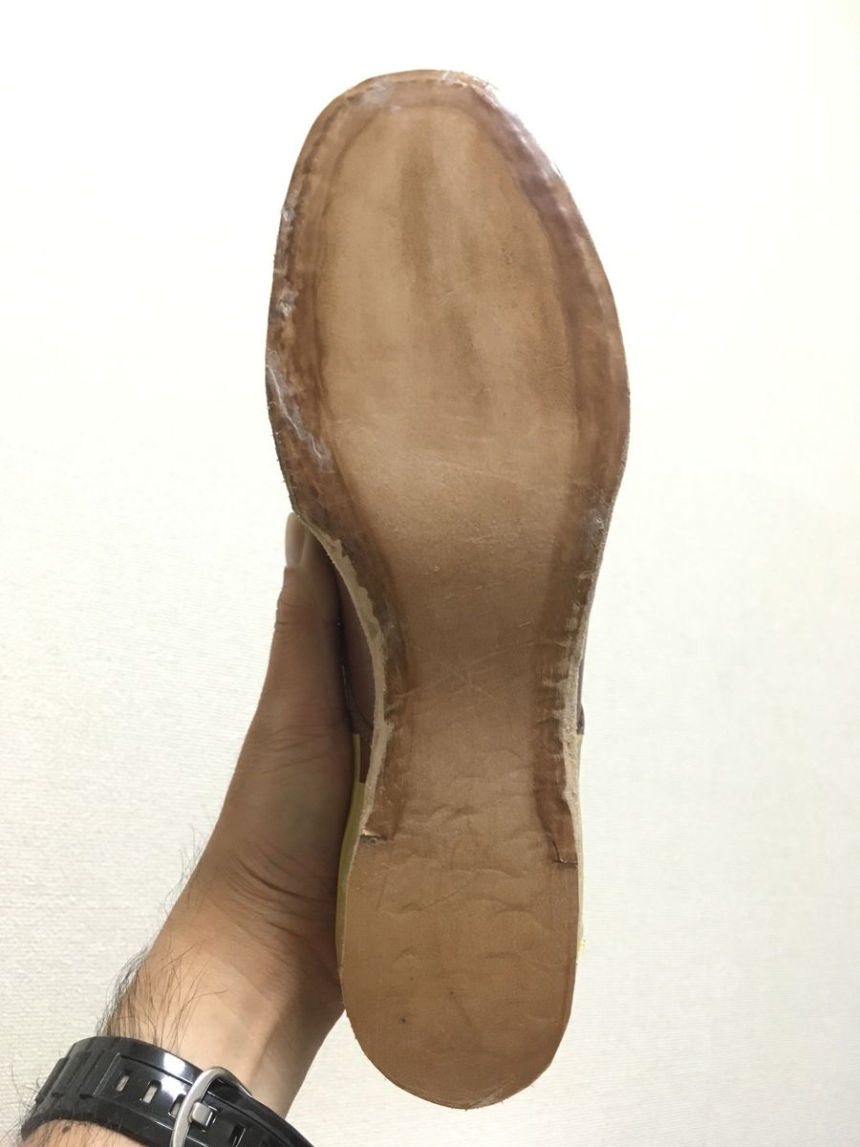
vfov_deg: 61.7
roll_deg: -3.5
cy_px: 574
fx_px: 961
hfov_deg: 48.2
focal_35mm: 29
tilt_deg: +16.4
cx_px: 430
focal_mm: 4.15
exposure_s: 1/24
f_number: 2.2
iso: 200
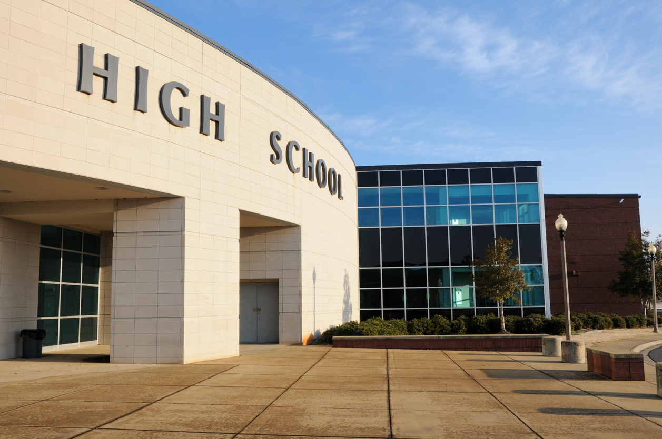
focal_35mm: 32
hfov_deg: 59.5
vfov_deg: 41.6
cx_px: 331
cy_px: 220
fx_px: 579
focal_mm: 21
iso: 200
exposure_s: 1/250
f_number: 10
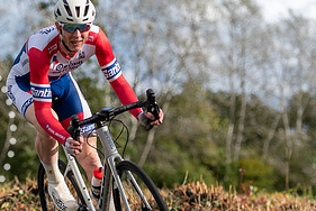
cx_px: 85
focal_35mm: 202
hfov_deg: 10.2
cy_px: 72
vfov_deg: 6.8
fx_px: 1775
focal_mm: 98
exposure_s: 1/3200
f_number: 2.8
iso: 160
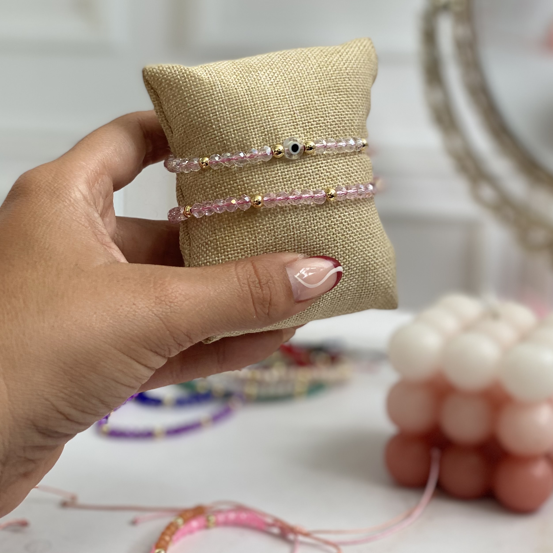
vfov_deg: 23.3
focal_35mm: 74
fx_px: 1337
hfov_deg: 23.4
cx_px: 295
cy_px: 227
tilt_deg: -12.0
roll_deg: -1.8
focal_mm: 6
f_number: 2
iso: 40
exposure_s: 1/122
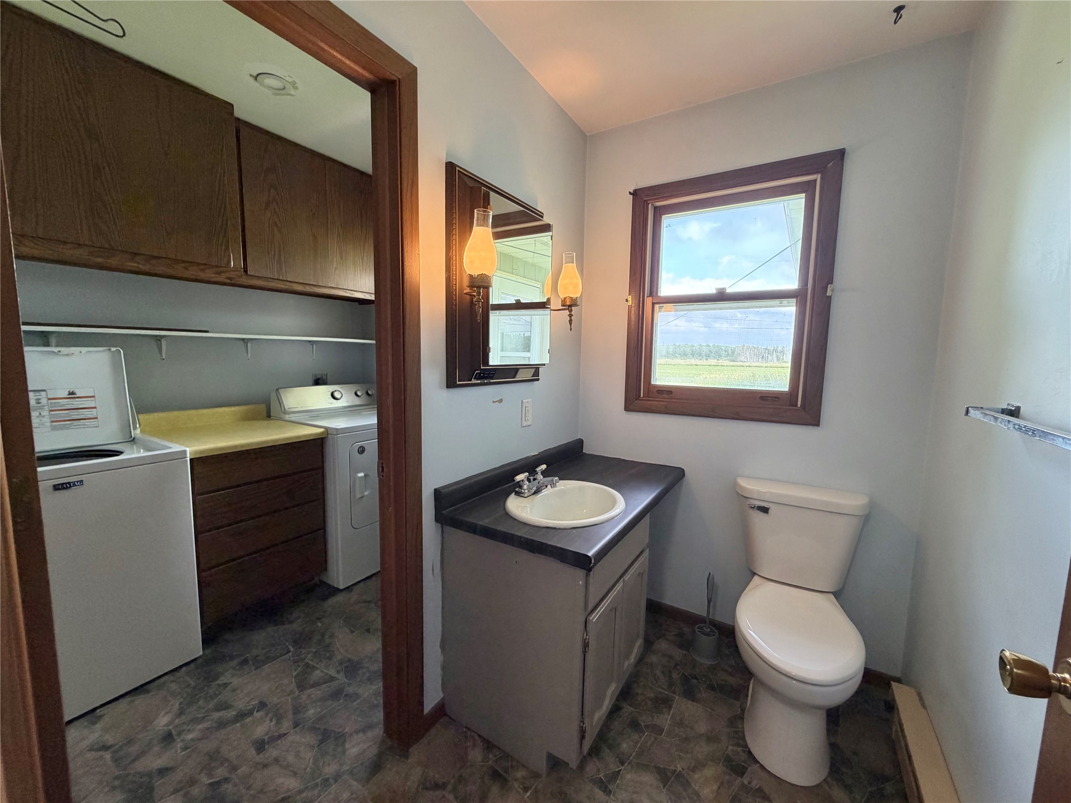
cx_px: 536
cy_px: 402
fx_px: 433
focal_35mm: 14
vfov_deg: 85.7
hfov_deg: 102.1
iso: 200
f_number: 2.2
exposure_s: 1/60
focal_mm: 2.22
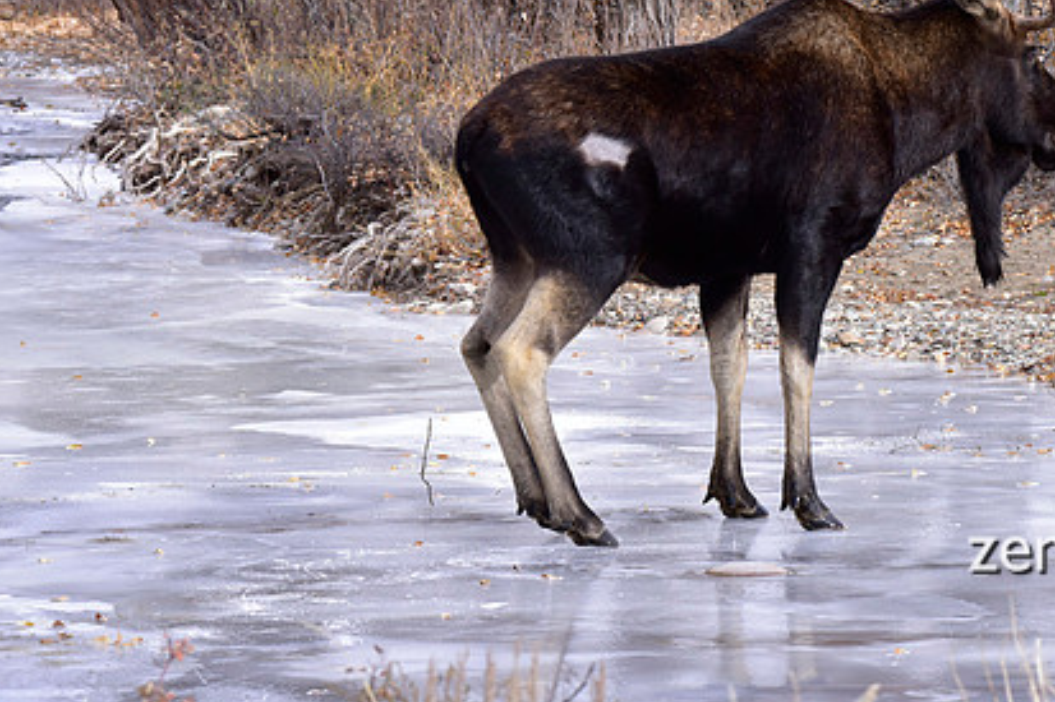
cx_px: 618
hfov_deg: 7.3
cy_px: 216
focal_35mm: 281
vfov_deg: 4.9
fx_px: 8231
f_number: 10
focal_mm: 200
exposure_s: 1/640
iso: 800
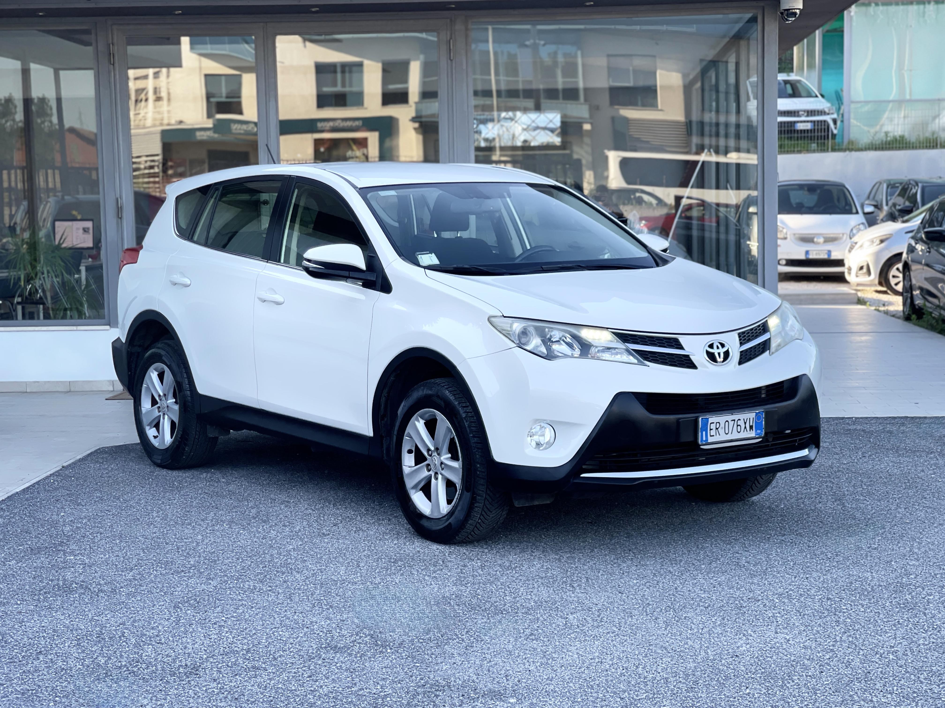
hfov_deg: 30.3
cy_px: 354
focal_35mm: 64
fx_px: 1747
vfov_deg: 22.9
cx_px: 472
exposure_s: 1/121
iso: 25
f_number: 2.2
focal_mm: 7.5
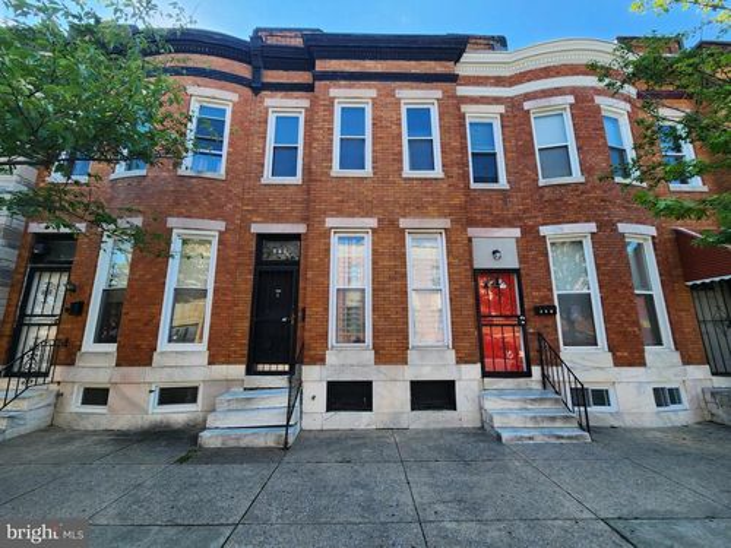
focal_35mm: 13
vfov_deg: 89.9
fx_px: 275
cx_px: 366
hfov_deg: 106.2
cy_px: 274
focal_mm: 2.2
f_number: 2.2
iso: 50
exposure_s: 1/457
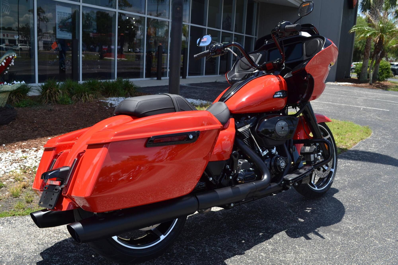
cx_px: 199
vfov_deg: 40.0
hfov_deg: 57.2
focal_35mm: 33
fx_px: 365
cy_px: 132
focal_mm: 22
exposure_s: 1/200
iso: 100
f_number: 7.1
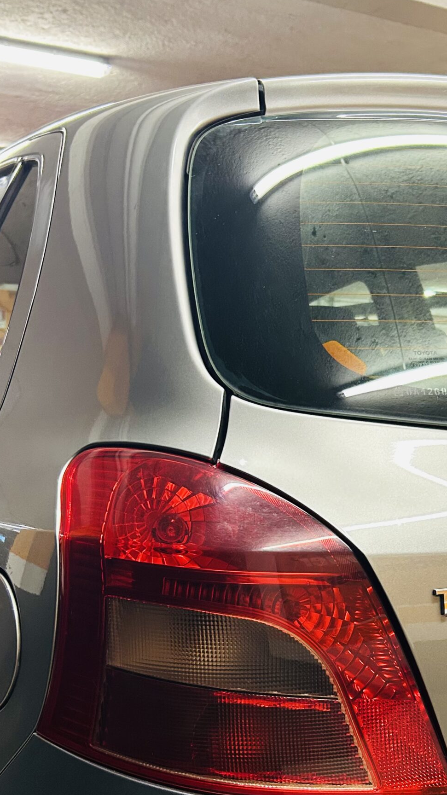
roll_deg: -1.5
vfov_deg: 46.9
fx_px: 885
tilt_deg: -12.7
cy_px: 578
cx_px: 307
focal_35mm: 42
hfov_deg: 28.1
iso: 320
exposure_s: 1/50
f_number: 1.5
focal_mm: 5.7
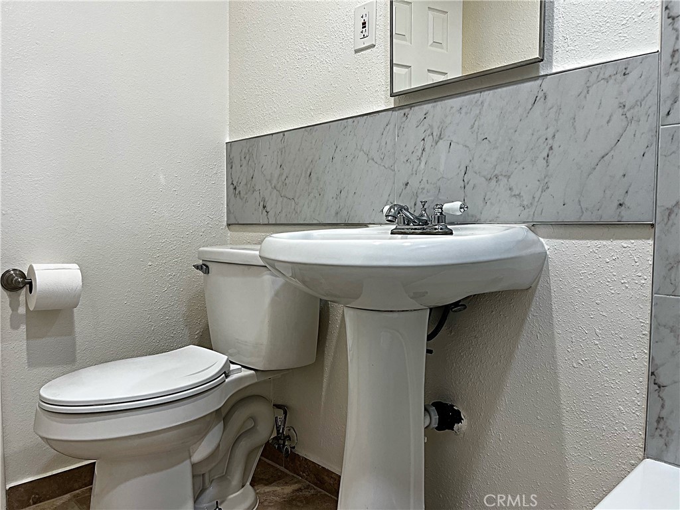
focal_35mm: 26
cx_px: 340
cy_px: 255
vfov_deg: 53.1
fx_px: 511
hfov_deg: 67.3
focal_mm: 5.7
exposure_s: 1/120
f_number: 1.5
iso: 80
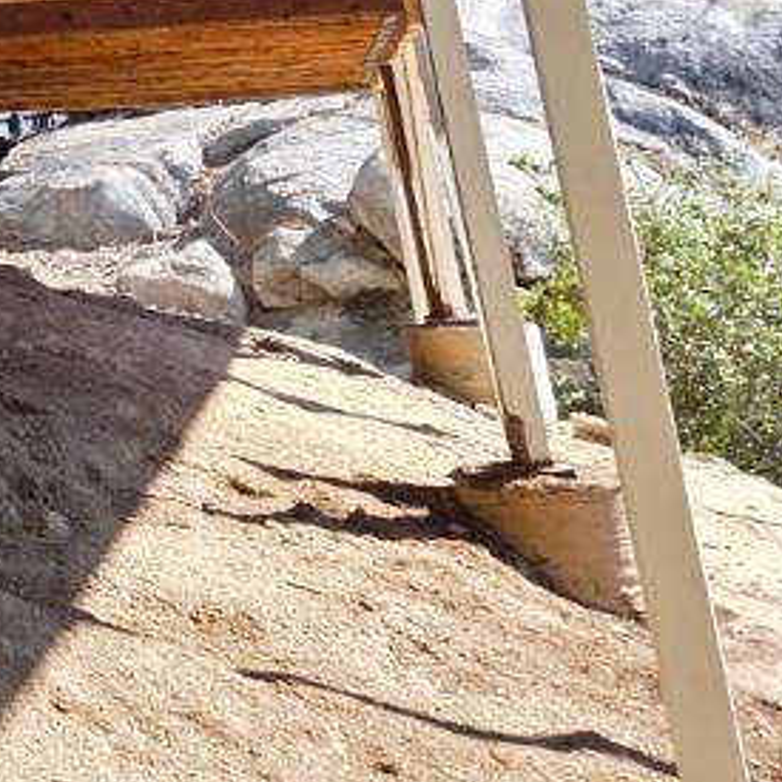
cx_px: -1189
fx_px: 2837
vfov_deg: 14.1
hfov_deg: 12.1
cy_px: -576
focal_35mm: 111
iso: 25
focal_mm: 6.3
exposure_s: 1/359
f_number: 1.7
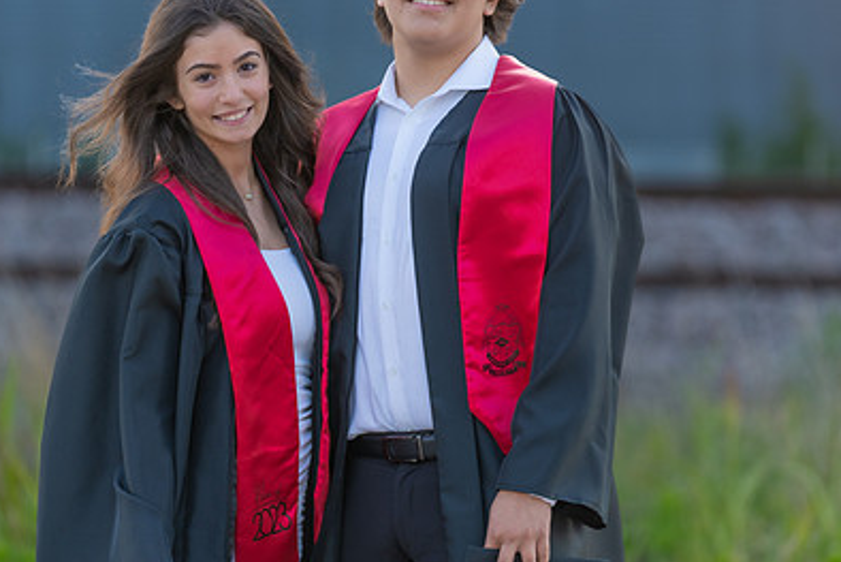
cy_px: 240
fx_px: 5749
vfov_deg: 5.6
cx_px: 401
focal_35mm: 246
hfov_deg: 8.4
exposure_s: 1/320
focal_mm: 167
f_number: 2.8
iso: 160
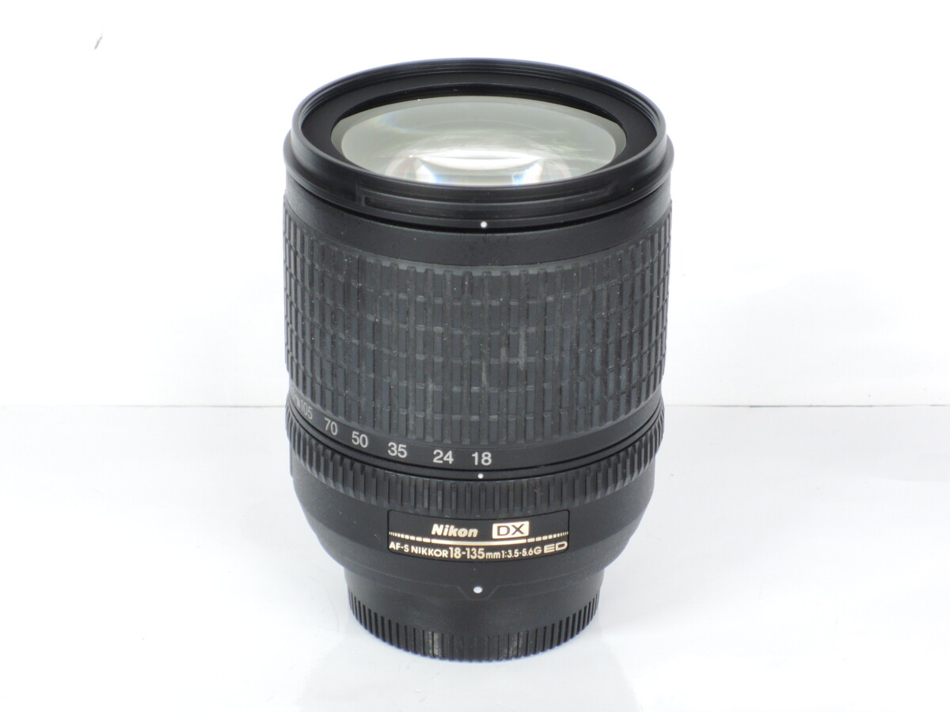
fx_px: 3293
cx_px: 475
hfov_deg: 16.4
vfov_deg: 12.3
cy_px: 356
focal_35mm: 120
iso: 400
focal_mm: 25.5
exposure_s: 1/13
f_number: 5.6
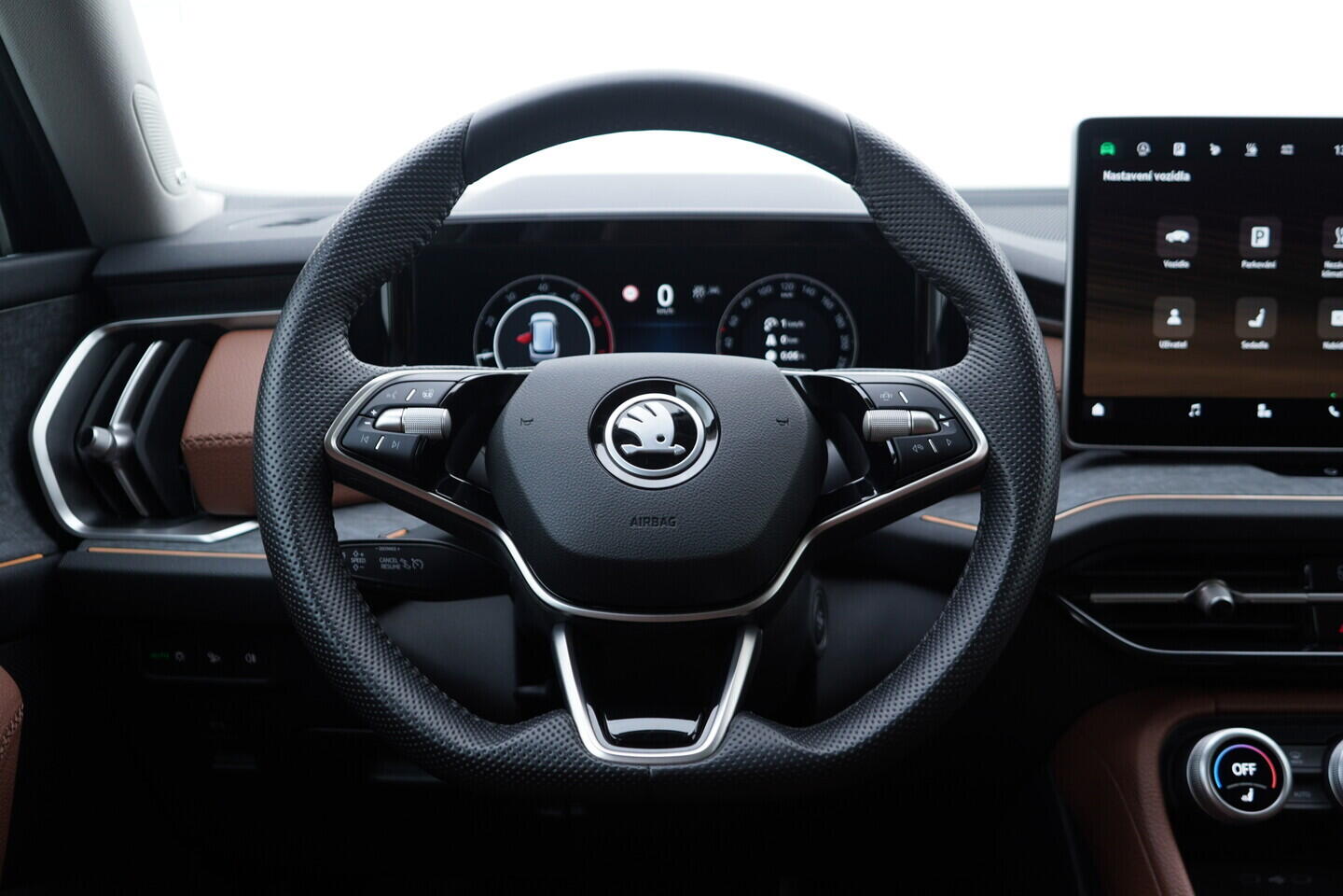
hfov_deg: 53.1
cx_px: 672
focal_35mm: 36
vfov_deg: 36.9
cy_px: 448
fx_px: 1343
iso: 160
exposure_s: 1/40
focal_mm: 24
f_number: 2.8
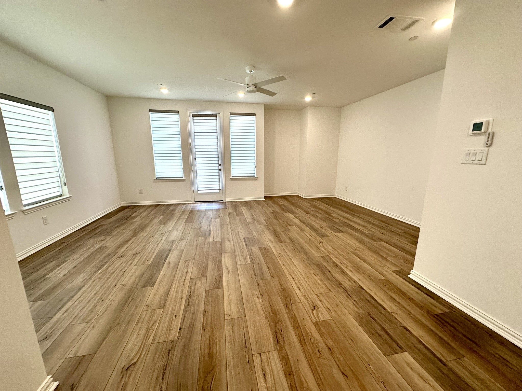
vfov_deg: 85.7
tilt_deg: -11.3
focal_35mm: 14
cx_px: 261
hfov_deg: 102.1
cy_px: 196
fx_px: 211
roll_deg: -0.5
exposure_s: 1/120
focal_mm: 2.22
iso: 160
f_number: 2.2
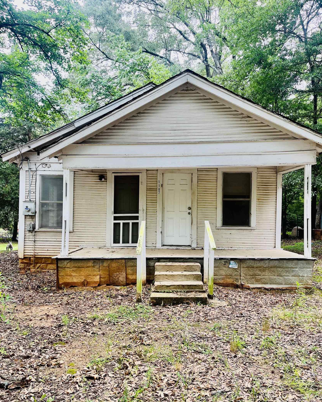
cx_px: 162
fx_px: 333
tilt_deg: +0.0
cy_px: 220
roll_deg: -0.2
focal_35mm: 28
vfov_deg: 62.1
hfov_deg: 51.5
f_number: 1.6
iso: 50
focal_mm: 5.1
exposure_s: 1/357
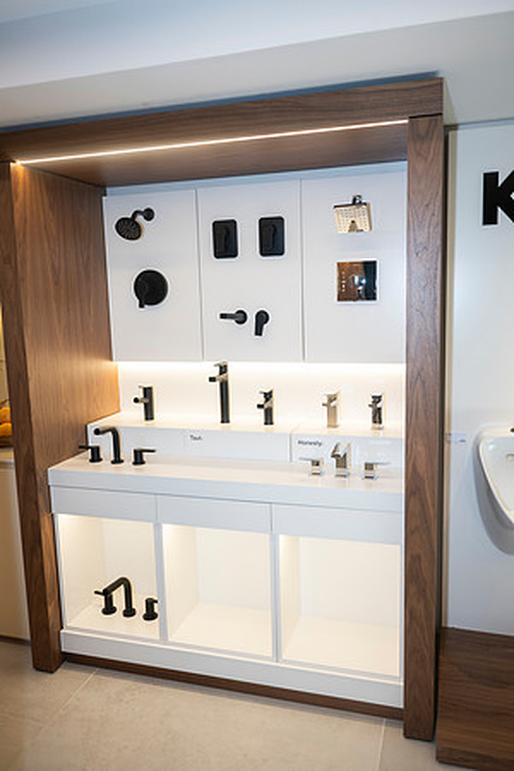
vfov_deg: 65.5
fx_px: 600
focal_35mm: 28
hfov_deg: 46.4
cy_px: 386
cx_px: 257
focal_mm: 28
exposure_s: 1/200
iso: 400
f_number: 3.5
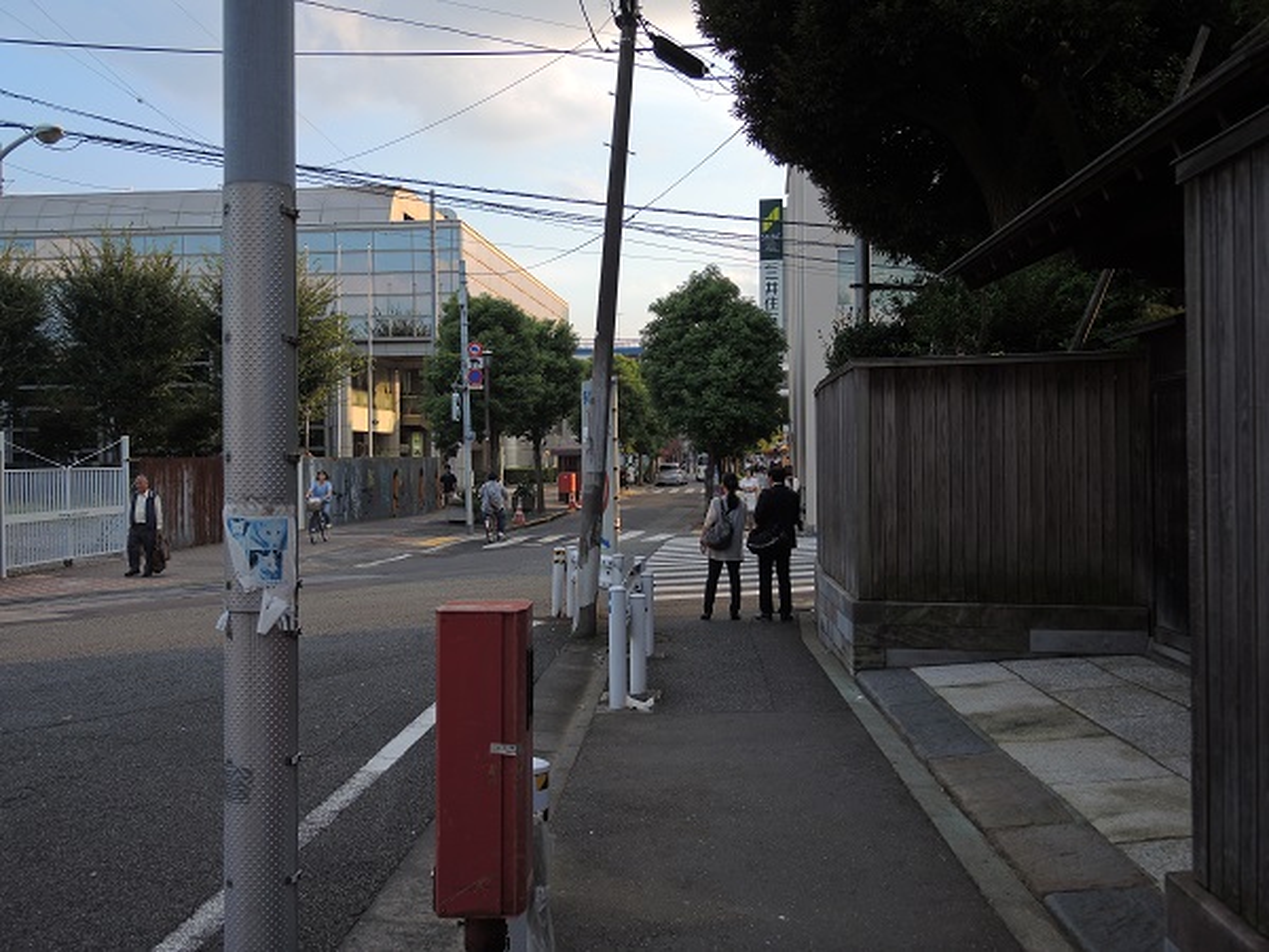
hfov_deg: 52.6
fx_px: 1283
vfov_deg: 40.7
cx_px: 634
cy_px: 476
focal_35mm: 35
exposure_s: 1/400
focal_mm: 7.6
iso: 80
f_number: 2.5
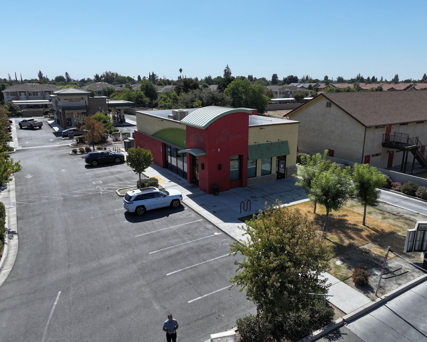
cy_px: 169
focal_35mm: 26
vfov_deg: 54.9
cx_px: 216
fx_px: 329
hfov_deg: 66.0
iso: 140
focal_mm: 12.29
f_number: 2.8
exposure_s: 1/3200
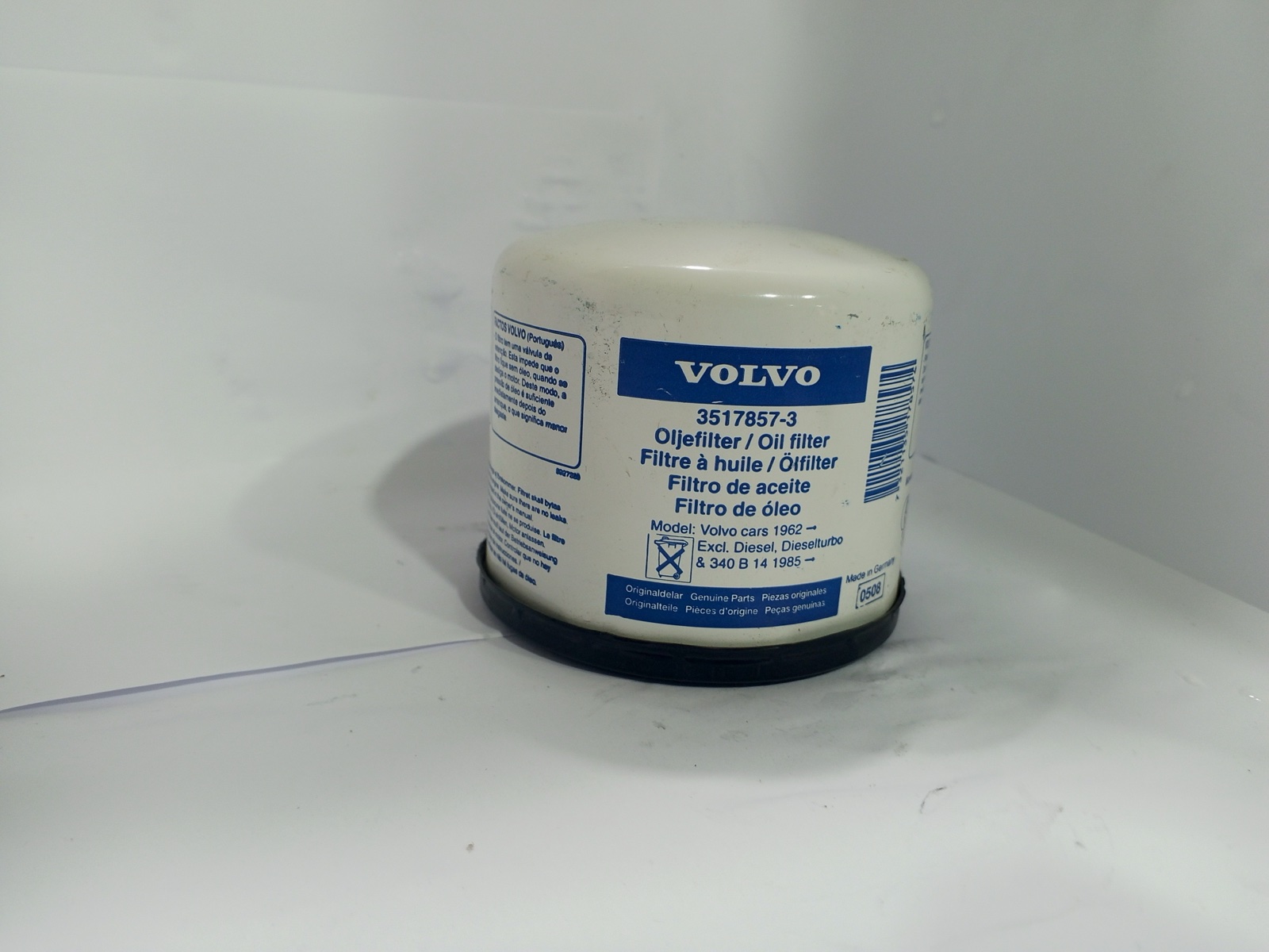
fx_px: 990
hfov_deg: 65.3
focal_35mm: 27
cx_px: 634
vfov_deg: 51.4
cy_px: 476
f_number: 1.6
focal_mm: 4.19
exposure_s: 1/50
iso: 568
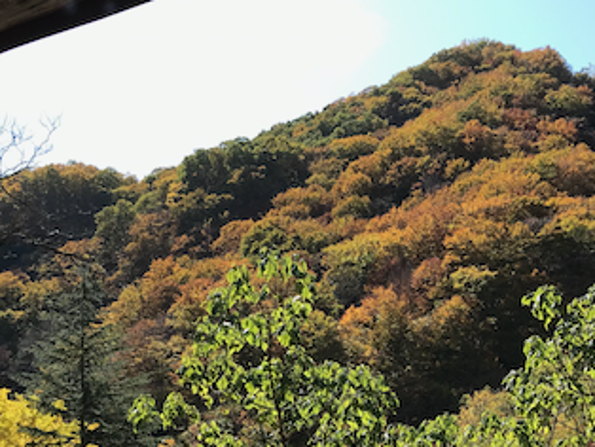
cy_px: 430
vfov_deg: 24.7
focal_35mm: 57
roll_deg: +0.5
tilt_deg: +2.9
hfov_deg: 33.7
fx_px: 980
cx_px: 330
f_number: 1.8
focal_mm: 3.99
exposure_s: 1/912
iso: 20
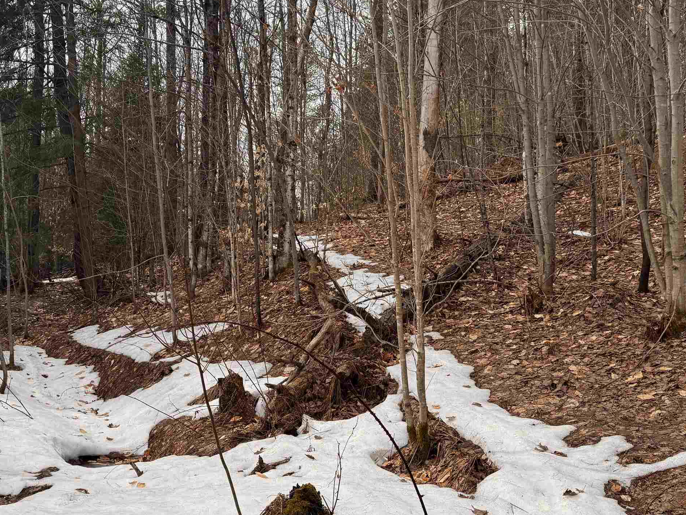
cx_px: 306
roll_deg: -0.9
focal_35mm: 39
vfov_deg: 36.8
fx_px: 773
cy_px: 227
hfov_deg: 47.8
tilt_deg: +6.5
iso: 80
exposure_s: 1/2174
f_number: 1.78
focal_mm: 6.76
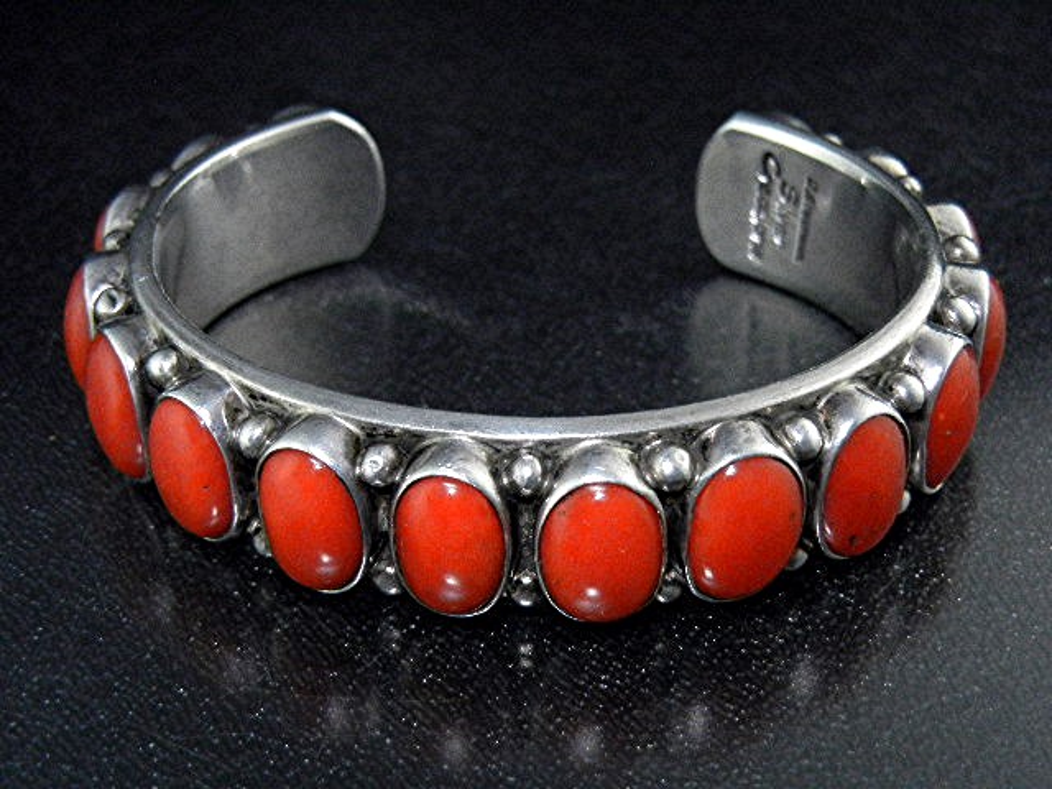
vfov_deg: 21.6
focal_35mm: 68
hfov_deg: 28.6
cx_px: 526
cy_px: 394
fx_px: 2067
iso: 800
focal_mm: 12.2
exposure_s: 1/30
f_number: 8.2
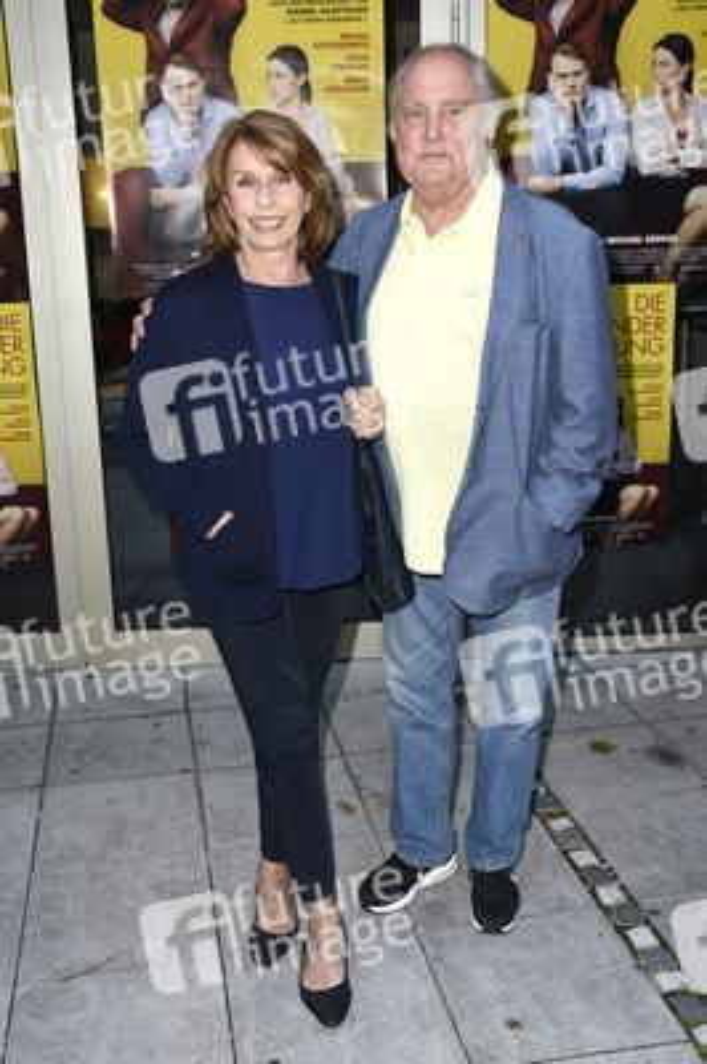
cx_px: 354
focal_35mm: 34
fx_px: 1018
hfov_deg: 38.3
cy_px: 532
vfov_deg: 55.1
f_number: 6.3
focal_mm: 23
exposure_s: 1/100
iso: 320
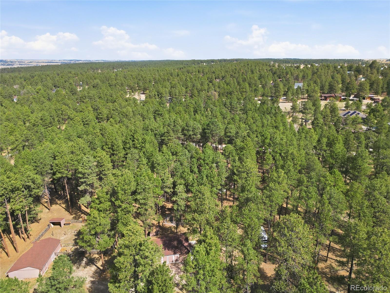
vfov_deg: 56.8
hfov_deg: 71.6
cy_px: 146
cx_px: 195
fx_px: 270
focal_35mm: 24
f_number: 1.7
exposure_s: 1/2500
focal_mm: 6.7
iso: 200
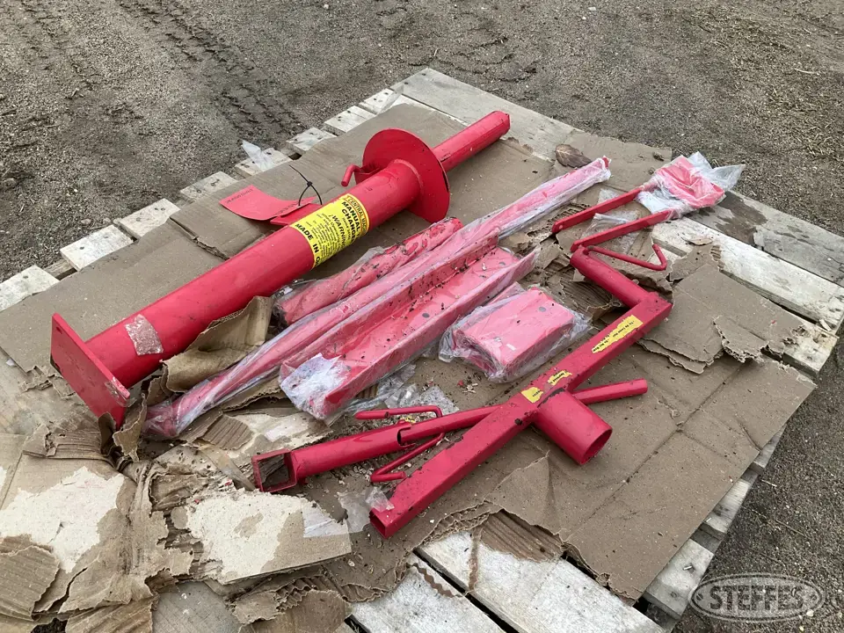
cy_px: 316
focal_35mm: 29
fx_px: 707
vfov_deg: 48.2
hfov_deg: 61.7
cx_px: 422
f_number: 1.8
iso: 20
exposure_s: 1/122
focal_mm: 3
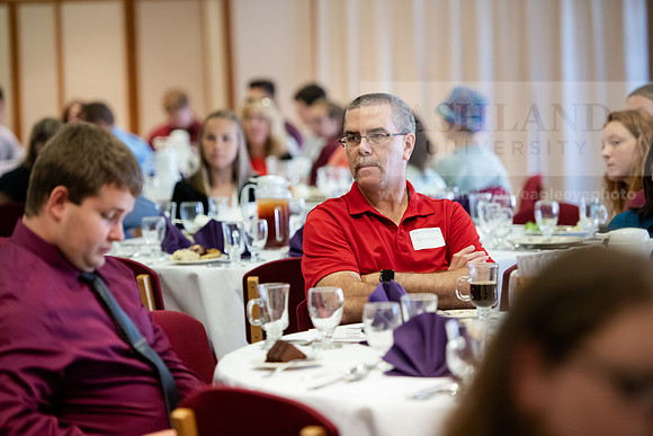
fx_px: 2449
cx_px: 326
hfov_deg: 15.2
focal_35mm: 135
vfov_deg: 10.2
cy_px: 218
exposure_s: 1/200
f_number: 3.2
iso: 2500
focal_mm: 135
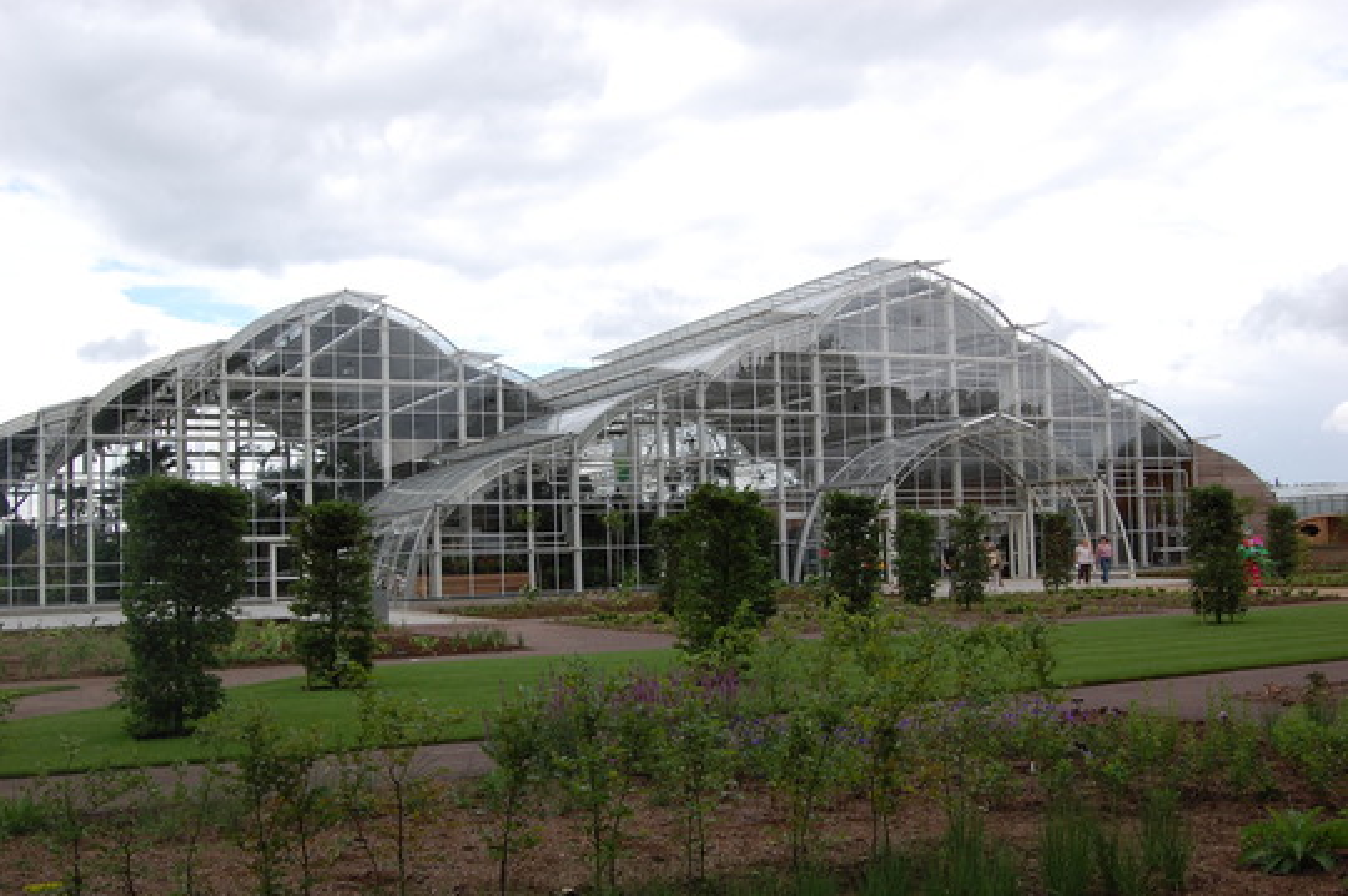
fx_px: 1347
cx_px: 674
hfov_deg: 53.2
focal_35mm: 36
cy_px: 448
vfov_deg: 36.8
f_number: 10
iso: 280
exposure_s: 1/250
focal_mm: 24
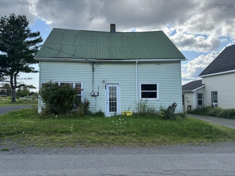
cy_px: 88
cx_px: 118
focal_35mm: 24
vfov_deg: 56.8
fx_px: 163
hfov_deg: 71.6
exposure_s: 1/2252
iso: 80
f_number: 1.78
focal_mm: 6.76
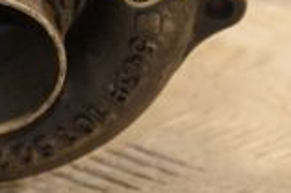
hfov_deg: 4.2
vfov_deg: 2.8
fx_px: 3953
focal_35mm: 490
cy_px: -78
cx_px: -80
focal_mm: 80
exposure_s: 1/100
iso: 800
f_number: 5.3
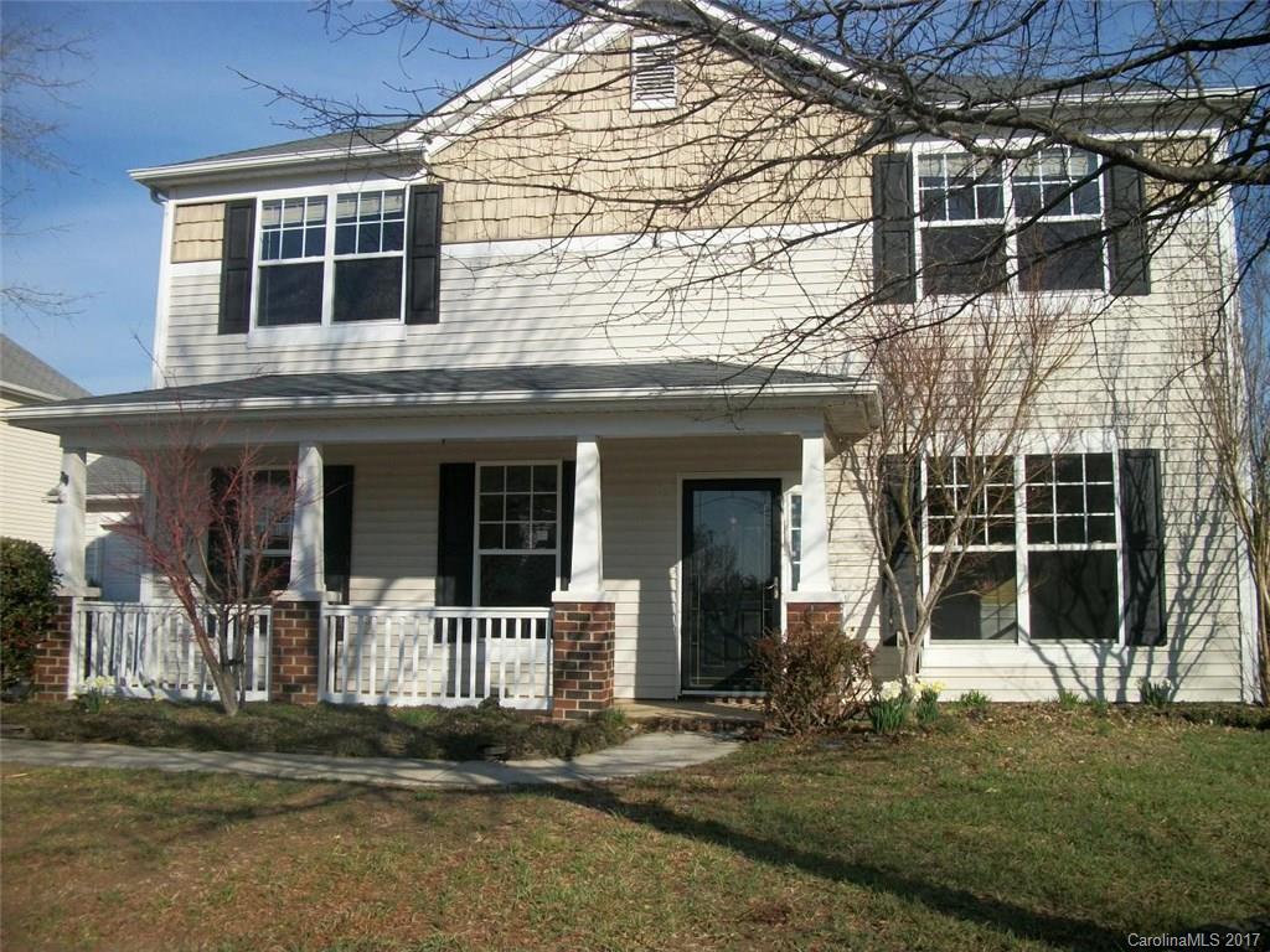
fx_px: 1174
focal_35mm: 32
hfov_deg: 56.8
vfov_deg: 44.2
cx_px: 635
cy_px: 476
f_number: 8.8
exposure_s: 1/250
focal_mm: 5.7
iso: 80
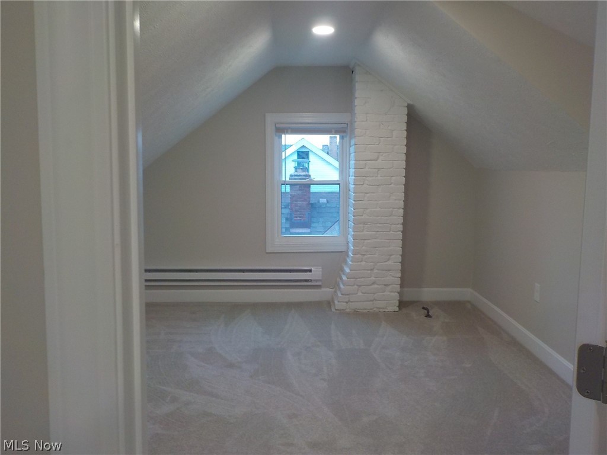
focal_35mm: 30
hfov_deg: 60.0
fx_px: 526
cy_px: 228
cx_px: 304
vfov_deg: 46.8
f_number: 3.3
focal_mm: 4.1
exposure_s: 1/30
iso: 200
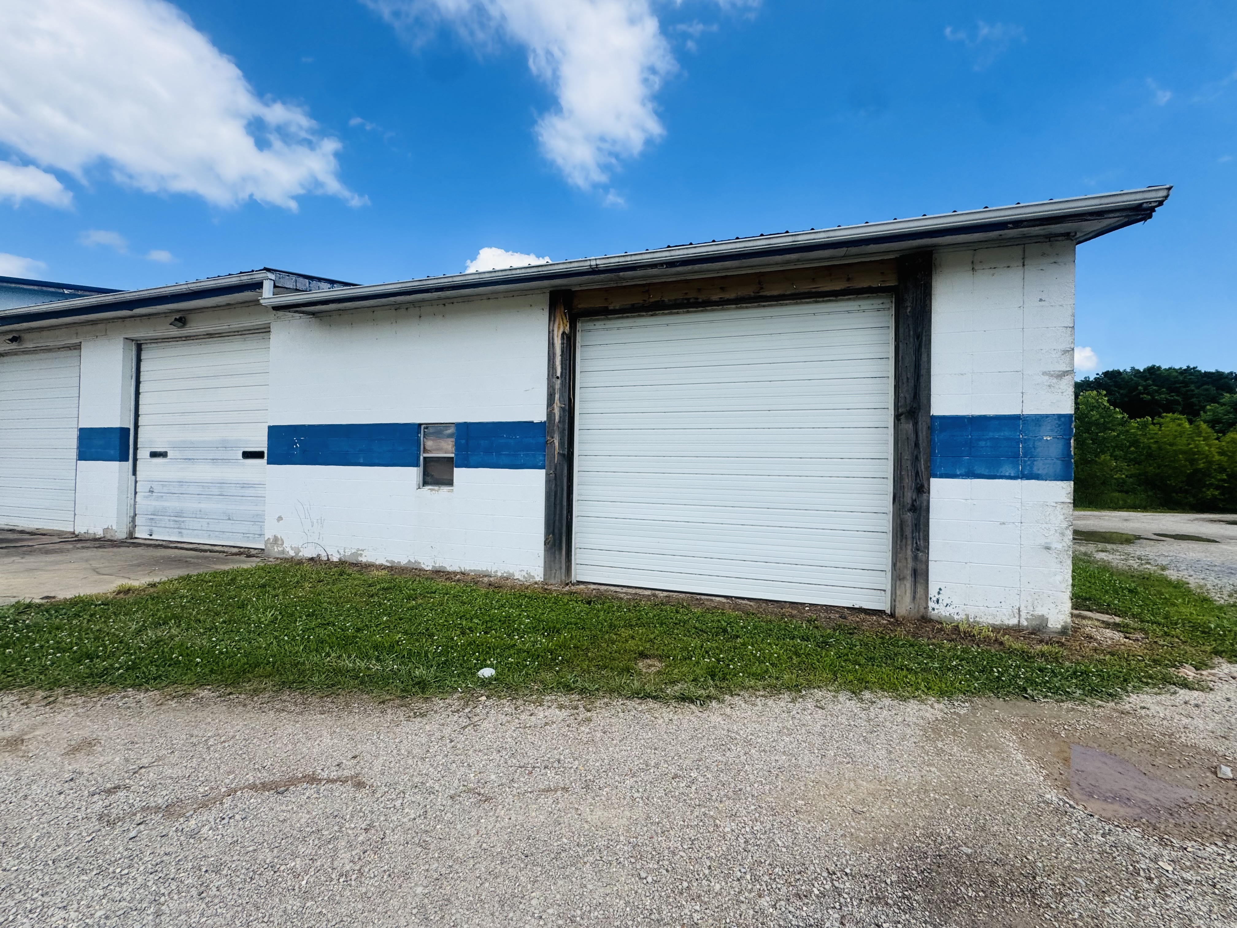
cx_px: 618
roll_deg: +0.0
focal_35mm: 14
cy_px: 464
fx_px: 500
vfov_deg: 85.7
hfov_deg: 102.1
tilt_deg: +3.2
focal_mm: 2.22
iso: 50
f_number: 2.2
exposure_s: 1/1536
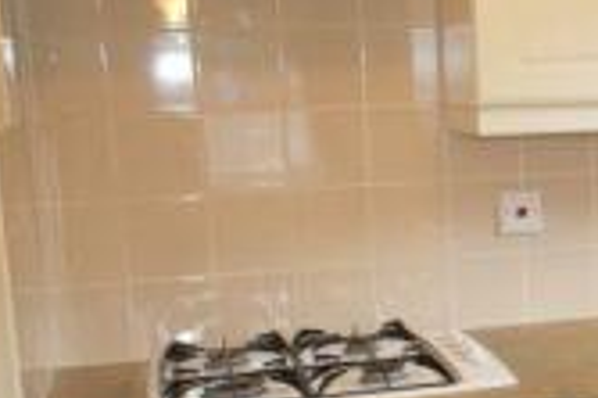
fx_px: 1278
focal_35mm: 77
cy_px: 152
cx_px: 799
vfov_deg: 17.7
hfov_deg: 23.1
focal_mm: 18
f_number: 5.6
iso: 400
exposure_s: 1/80
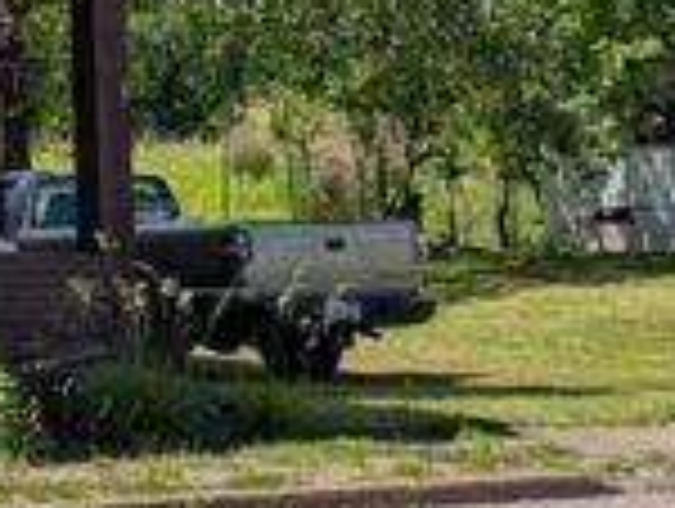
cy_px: -117
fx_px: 2500
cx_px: -675
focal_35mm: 128
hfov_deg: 13.3
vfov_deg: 11.4
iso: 14
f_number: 1.68
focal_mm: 6.9
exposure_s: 1/999
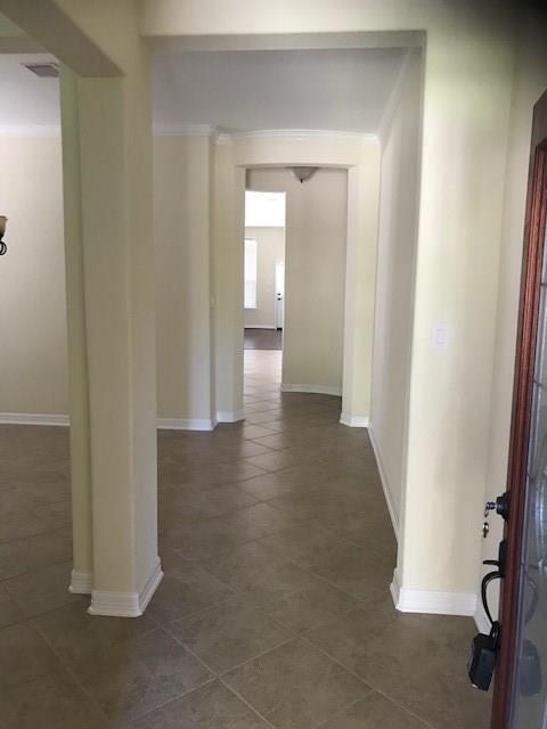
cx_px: 274
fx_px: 590
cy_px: 364
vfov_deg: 63.4
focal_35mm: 28
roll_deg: -1.4
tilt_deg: -8.5
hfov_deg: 49.7
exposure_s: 1/15
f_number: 1.8
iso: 64
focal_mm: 3.99
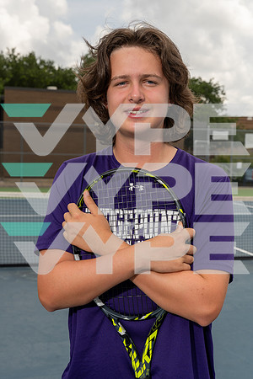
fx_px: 527
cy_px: 190
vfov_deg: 39.6
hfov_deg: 27.0
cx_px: 126
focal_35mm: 50
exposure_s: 1/250
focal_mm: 50
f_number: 8
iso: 100
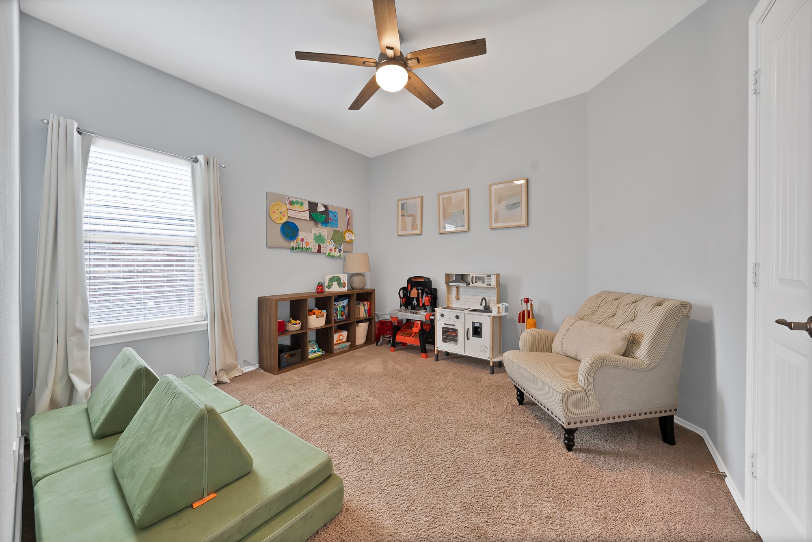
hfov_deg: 112.6
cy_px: 271
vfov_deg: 90.1
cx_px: 406
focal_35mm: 12
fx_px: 271
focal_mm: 12
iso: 640
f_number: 9
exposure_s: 1/3
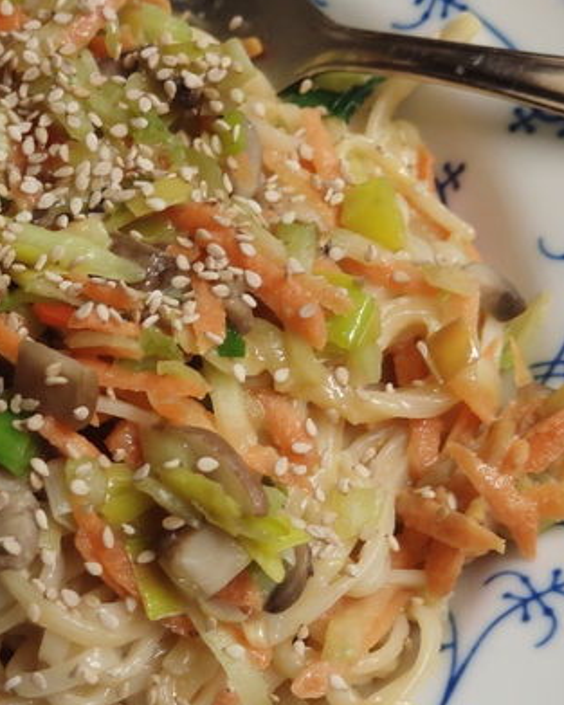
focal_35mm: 64
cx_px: 62
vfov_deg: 29.6
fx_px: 1335
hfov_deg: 23.3
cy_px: 351
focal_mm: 8.16
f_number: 2
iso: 996
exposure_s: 1/50
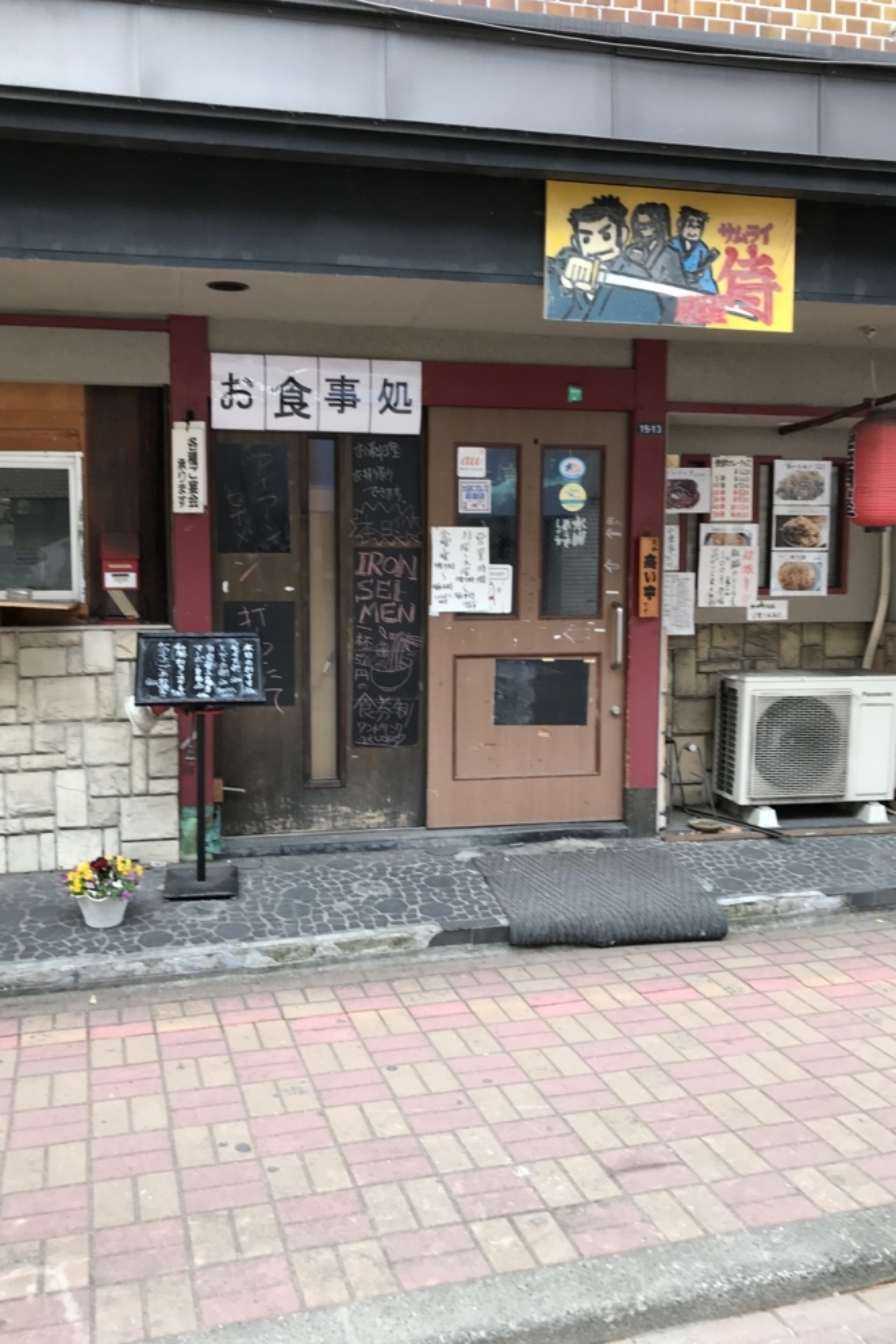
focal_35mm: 30
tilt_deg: -4.2
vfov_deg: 61.9
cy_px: 680
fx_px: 1120
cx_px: 423
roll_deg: +1.0
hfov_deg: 43.6
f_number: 1.8
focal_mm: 3.99
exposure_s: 1/60
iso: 32
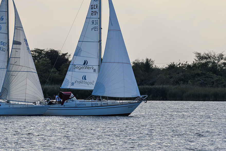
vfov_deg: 1.9
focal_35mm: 717
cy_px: 57
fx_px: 4501
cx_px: 72
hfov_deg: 2.9
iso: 400
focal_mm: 350
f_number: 8
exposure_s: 1/1000
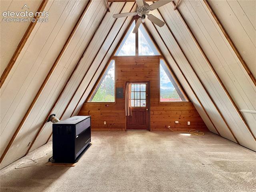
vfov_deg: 85.6
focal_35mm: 14
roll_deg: +0.9
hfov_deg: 102.1
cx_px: 128
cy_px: 96
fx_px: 103
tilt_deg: +0.1
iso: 125
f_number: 2.2
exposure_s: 1/131
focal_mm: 2.22
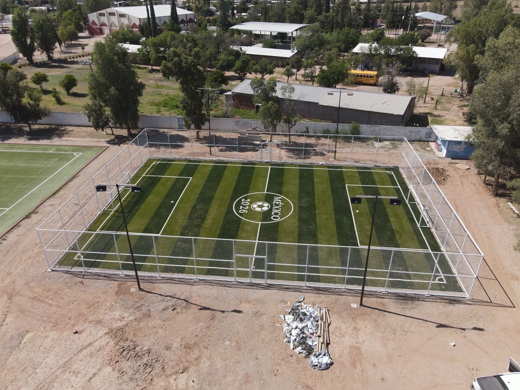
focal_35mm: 24
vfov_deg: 56.8
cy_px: 195
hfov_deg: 71.6
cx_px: 260
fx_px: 361
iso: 100
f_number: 2.8
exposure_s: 1/725
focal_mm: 4.5
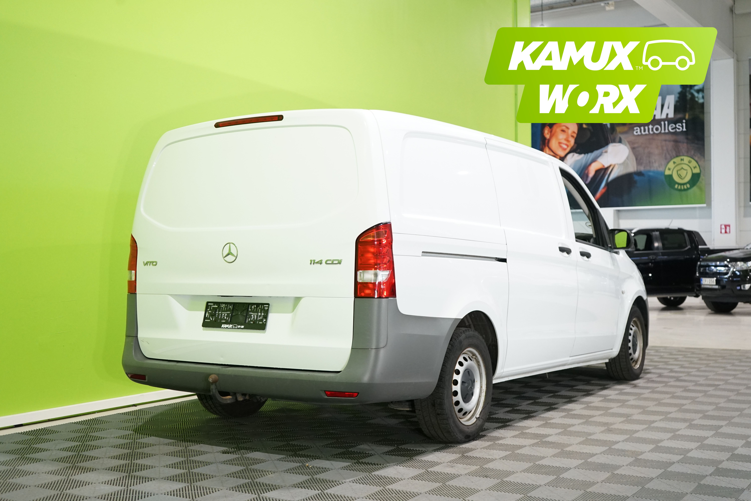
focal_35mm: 42
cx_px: 376
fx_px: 876
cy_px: 250
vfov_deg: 31.9
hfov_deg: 46.4
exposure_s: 1/125
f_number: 4.5
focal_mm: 42
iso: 2000
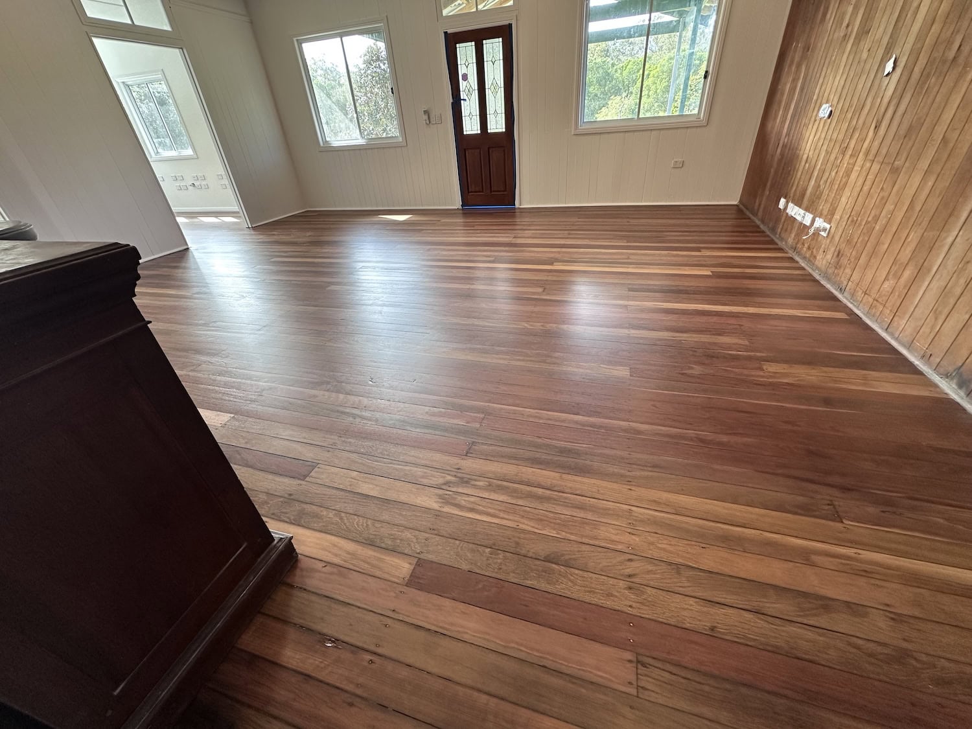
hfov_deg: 102.1
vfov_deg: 85.7
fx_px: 393
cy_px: 364
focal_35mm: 14
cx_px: 486
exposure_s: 1/100
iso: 125
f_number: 2.2
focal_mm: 2.2
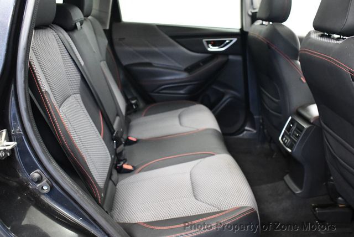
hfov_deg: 53.1
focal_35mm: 36
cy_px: 118
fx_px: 354
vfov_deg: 36.9
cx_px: 177
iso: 3600
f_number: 3.5
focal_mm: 18
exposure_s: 1/60
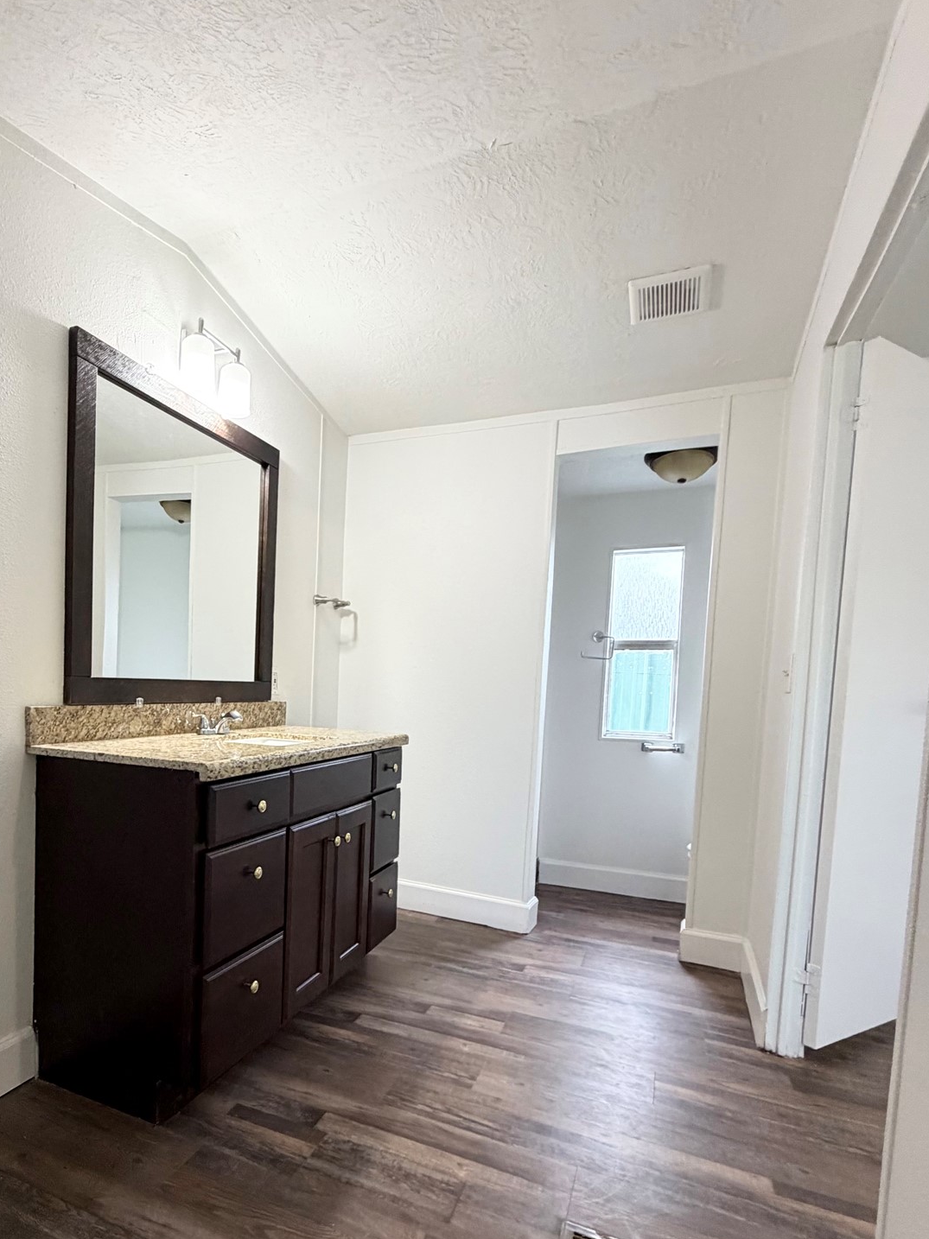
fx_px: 716
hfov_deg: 64.3
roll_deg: -1.5
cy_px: 737
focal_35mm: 20
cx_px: 312
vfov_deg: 80.9
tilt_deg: -4.7
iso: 250
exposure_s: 1/60
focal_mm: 2.22
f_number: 2.2
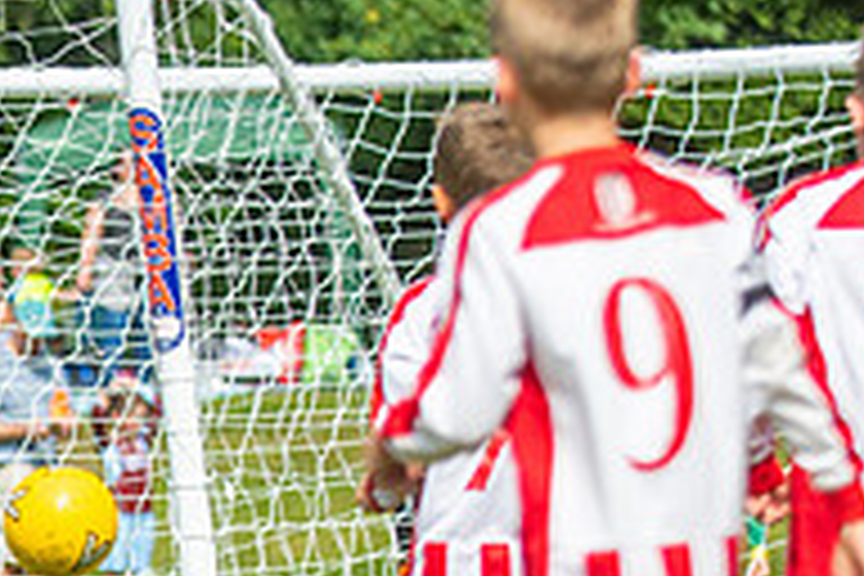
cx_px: -392
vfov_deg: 3.0
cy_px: 700
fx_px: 11111
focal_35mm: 463
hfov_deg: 4.4
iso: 250
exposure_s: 1/4000
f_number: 3.2
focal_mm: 102
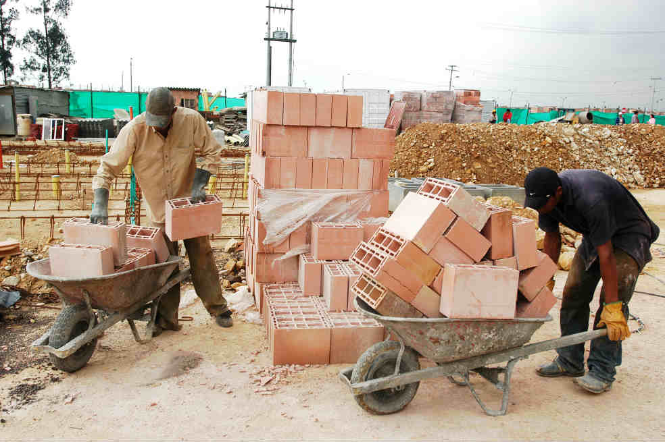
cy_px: 221
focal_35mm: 33
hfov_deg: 57.2
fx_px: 609
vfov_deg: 39.9
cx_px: 332
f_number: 3.5
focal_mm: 22
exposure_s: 1/500
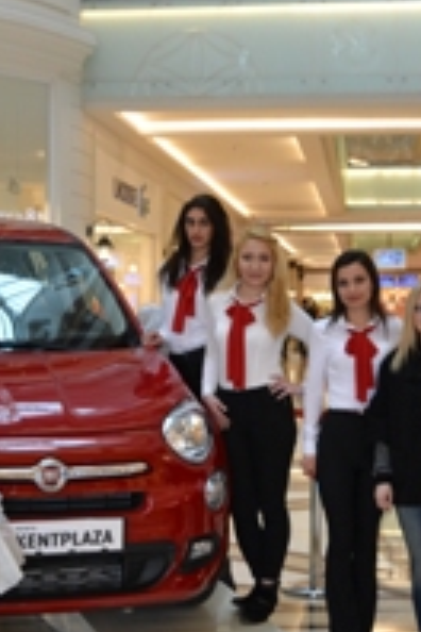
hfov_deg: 17.4
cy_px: 298
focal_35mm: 78
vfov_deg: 25.9
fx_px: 1370
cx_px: 144
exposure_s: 1/60
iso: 500
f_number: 3.8
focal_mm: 23
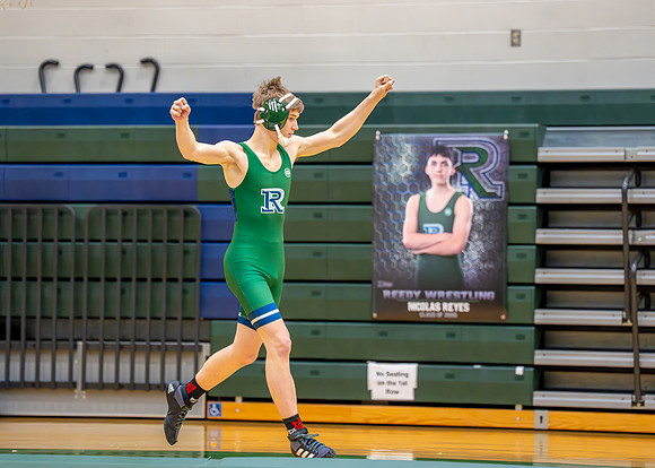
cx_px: 282
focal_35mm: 180
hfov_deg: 11.1
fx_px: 3356
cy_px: 211
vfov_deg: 8.0
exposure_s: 1/1000
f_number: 2.8
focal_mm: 149
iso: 6400
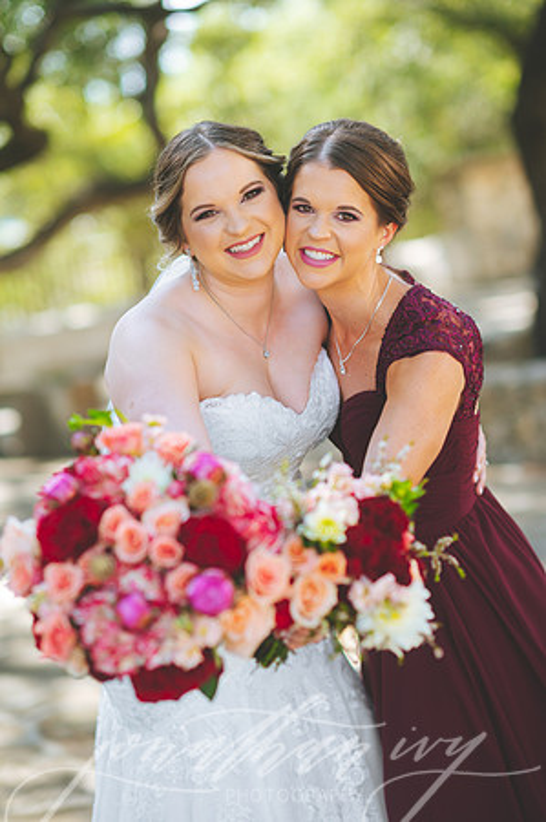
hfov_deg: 16.0
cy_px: 411
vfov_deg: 23.9
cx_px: 273
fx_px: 1938
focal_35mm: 85
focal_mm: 85
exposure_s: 1/500
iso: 160
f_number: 2
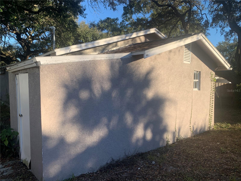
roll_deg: -1.5
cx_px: 120
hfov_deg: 67.3
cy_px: 90
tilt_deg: +3.9
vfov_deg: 53.1
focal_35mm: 26
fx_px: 181
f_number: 1.8
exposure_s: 1/1001
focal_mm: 4.25
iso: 25
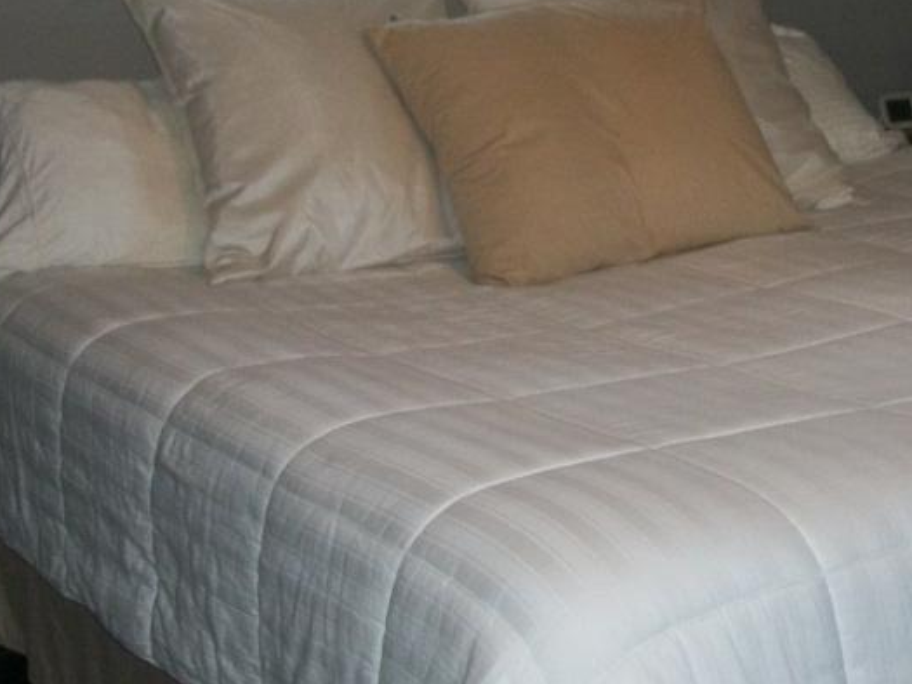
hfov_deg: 24.7
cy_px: 130
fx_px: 2055
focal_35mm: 78
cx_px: 704
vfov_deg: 18.7
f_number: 2.9
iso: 160
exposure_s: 1/40
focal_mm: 5.7
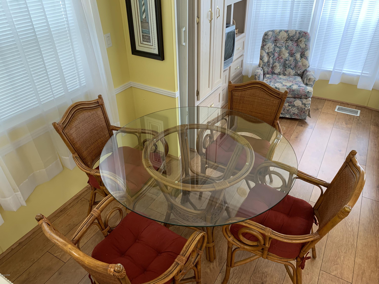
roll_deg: +0.8
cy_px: 142
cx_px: 190
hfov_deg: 67.3
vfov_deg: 53.1
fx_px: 285
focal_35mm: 26
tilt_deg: -32.2
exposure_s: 1/72
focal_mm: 4.25
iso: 100
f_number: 1.8
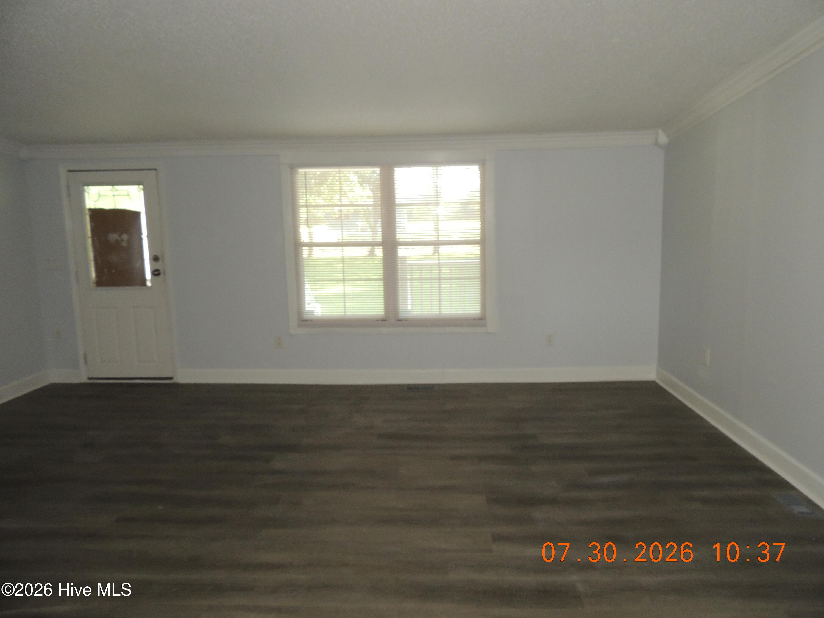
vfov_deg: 56.8
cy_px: 309
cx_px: 412
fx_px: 571
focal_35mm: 24
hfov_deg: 71.6
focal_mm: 4.3
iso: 400
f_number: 3
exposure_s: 1/40
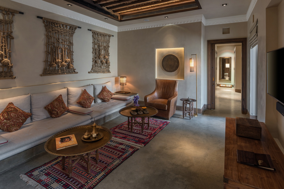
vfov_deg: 64.6
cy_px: 94
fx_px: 150
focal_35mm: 19
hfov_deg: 86.9
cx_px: 142
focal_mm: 19
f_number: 11
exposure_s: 3
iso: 100
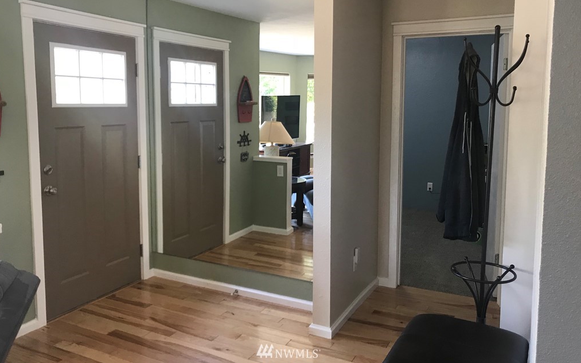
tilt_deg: -6.5
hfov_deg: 62.9
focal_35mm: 30
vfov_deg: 41.7
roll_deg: -0.4
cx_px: 288
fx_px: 475
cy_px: 153
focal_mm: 3.99
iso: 40
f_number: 1.8
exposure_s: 1/24
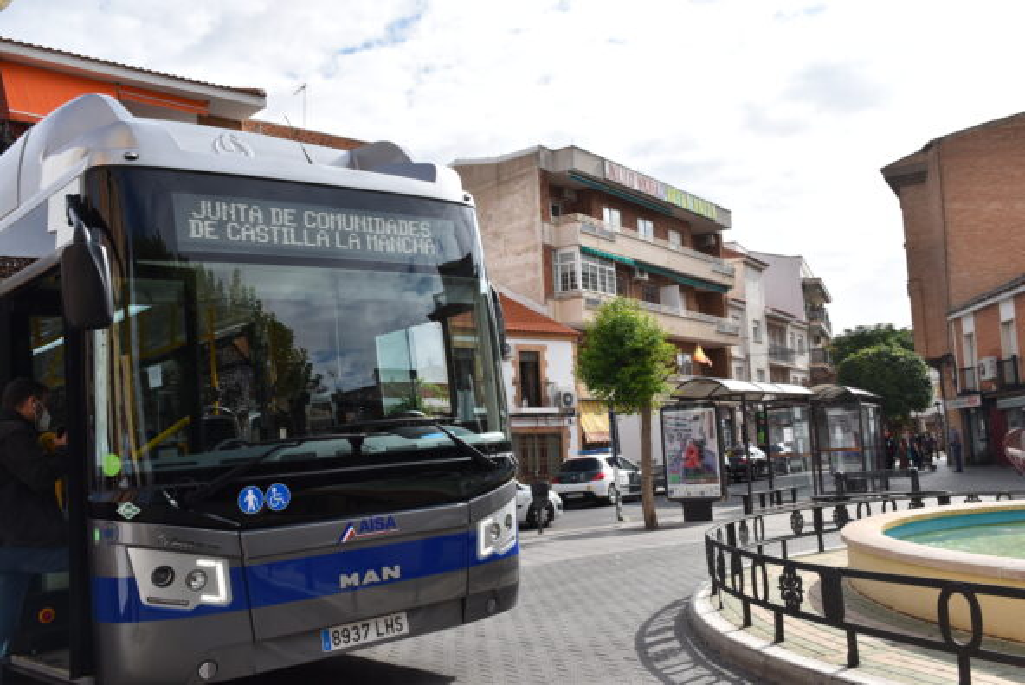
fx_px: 983
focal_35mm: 34
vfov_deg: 38.4
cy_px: 342
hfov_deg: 55.1
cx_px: 512
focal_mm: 23
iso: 200
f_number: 10
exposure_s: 1/400
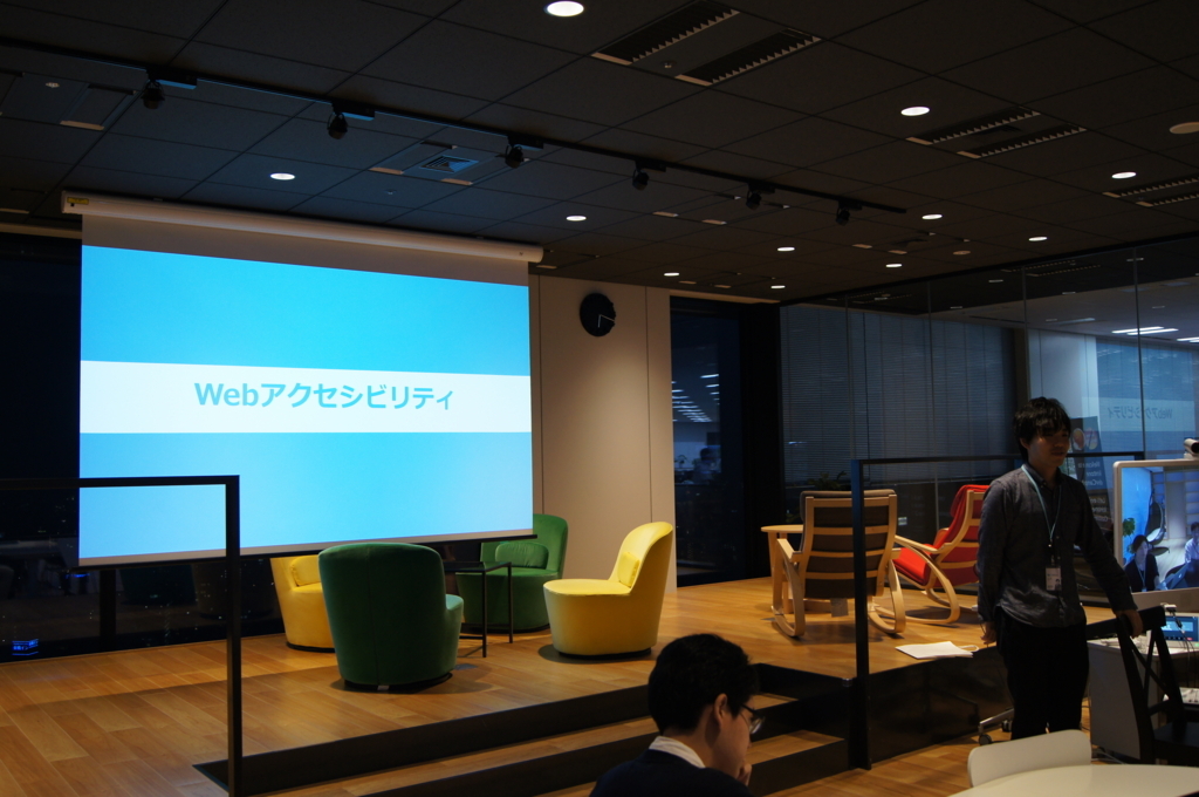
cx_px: 600
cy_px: 398
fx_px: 998
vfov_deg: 43.5
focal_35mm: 30
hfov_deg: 62.0
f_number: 4
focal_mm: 20
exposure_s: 1/40
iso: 400
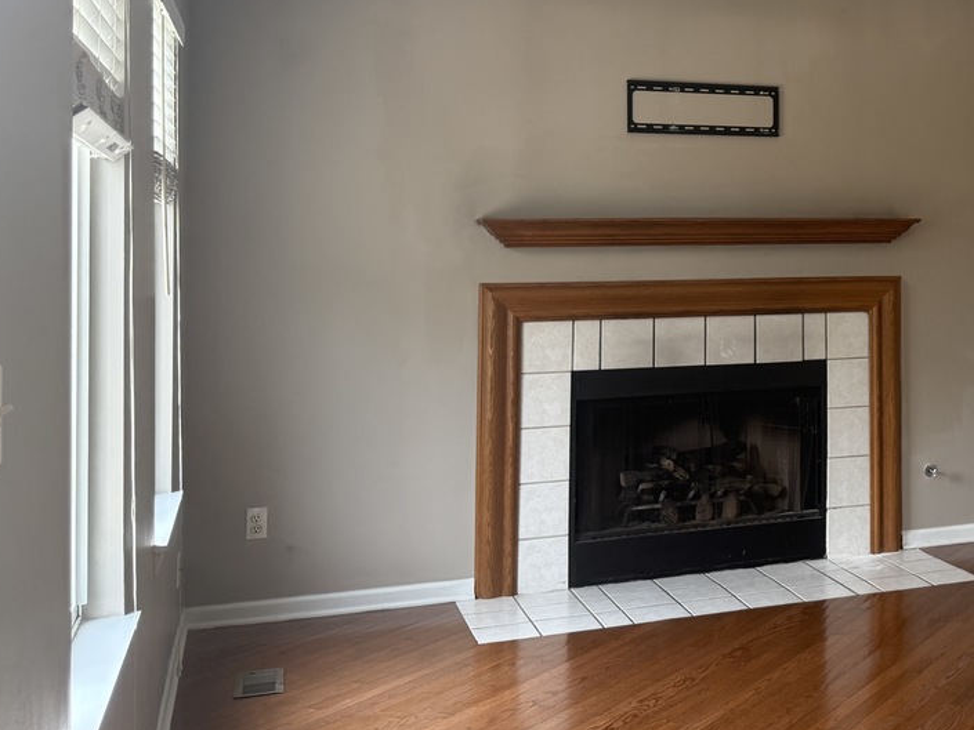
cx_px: 952
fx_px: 1379
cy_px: 199
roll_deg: +0.3
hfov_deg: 35.5
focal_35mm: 49
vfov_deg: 29.3
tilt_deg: +2.6
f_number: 1.78
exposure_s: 1/120
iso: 160
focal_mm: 6.76
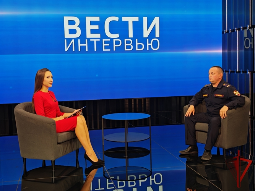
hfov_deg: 40.4
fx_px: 346
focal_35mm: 47
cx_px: 128
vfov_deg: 30.9
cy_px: 96
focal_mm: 6.83
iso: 200
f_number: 2
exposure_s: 1/100
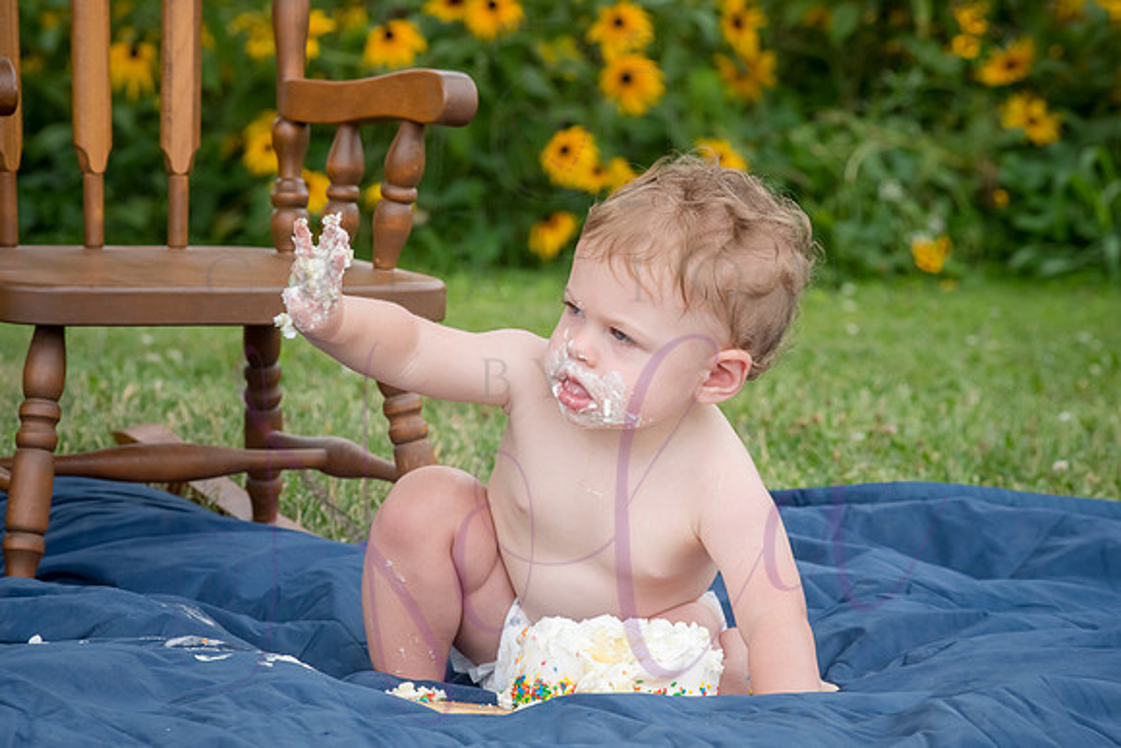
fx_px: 4603
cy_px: 356
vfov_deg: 9.3
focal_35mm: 148
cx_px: 558
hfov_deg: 13.9
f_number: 10
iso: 500
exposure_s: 1/320
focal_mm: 135
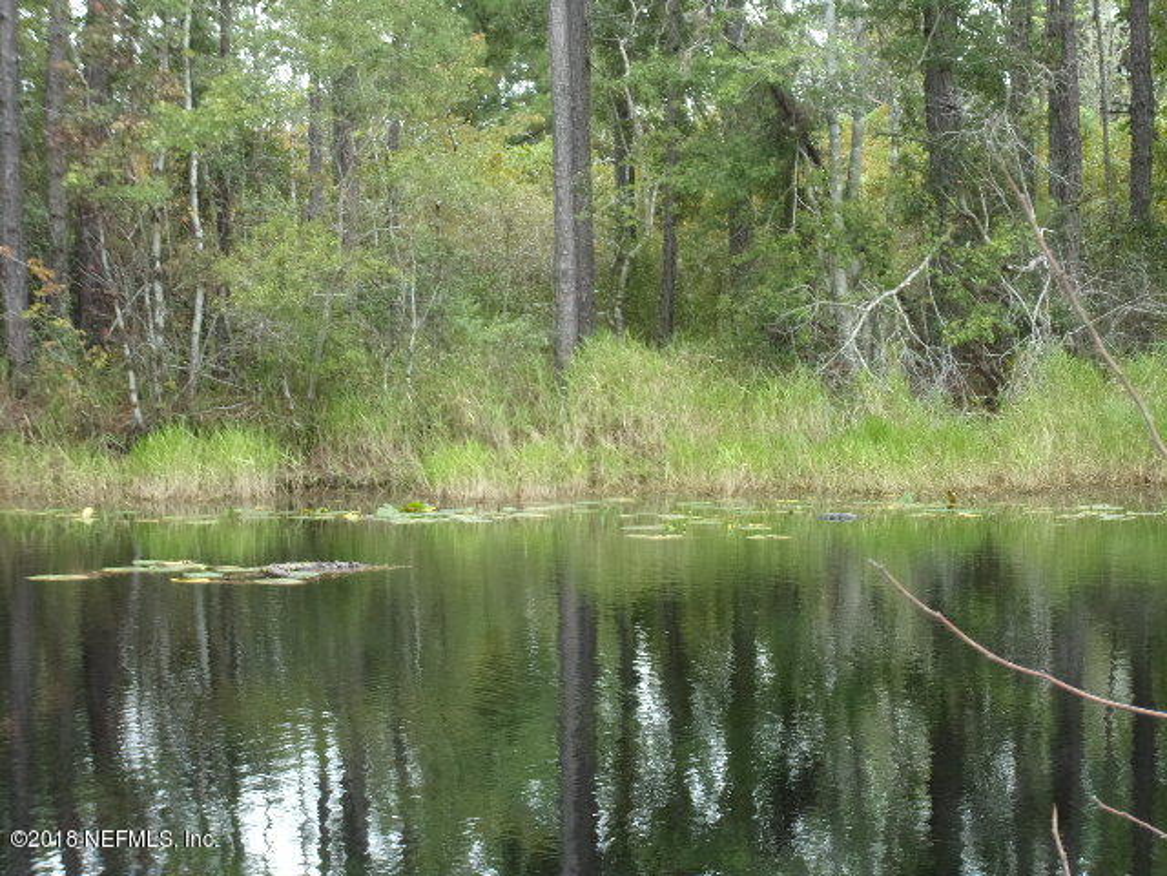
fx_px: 3034
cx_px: 584
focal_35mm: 90
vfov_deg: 16.4
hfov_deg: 21.8
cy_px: 438
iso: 80
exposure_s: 1/50
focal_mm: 16.2
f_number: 5
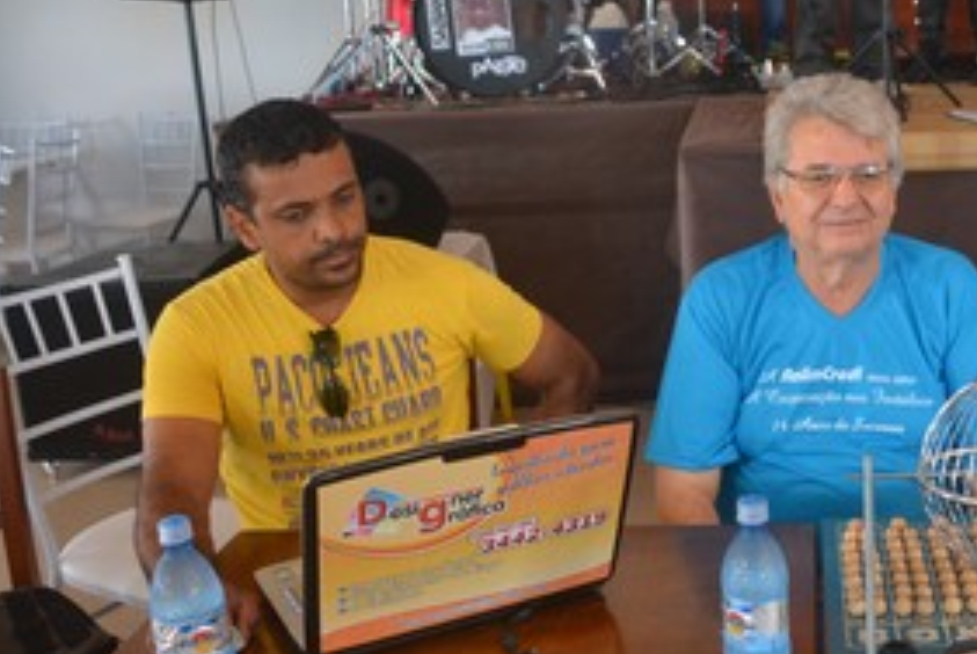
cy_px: 327
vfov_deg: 28.1
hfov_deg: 39.6
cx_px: 772
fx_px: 1304
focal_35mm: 48
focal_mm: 20
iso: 1000
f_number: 3.5
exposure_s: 1/60
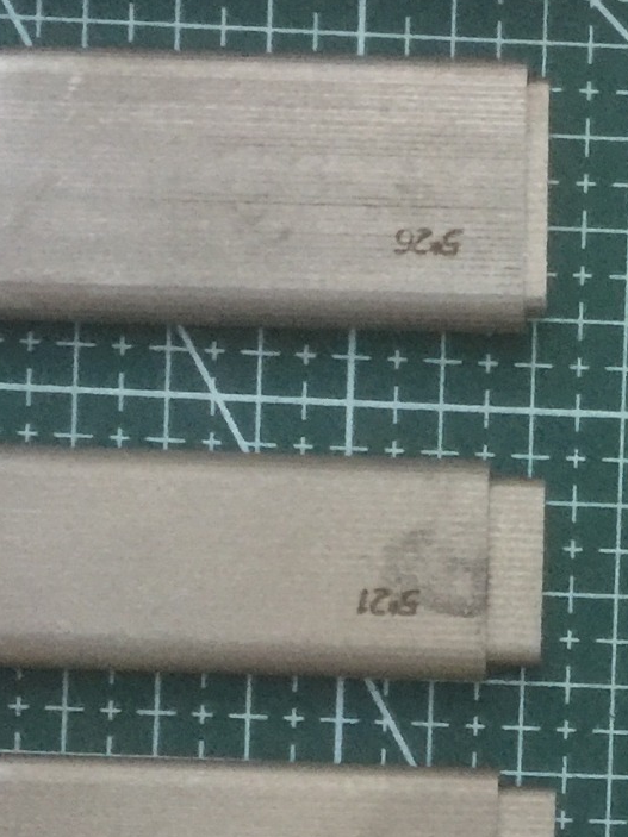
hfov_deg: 13.2
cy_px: 944
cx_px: 711
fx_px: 2662
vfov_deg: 17.2
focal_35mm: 110
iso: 160
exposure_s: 1/8
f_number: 2.2
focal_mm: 4.15
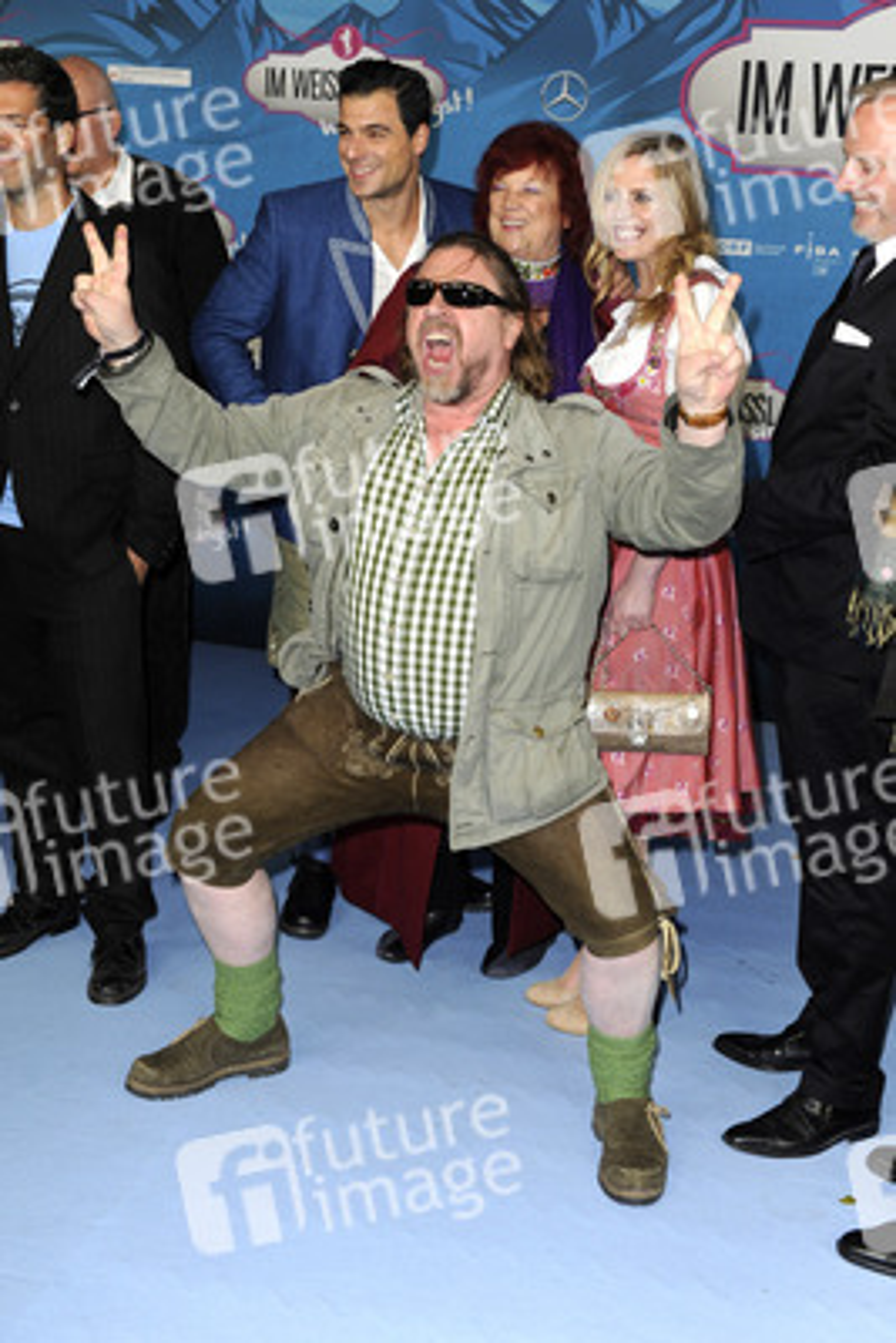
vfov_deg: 46.4
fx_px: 1567
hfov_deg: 31.9
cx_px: 448
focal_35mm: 42
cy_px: 672
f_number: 5
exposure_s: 1/200
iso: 1000
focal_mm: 42
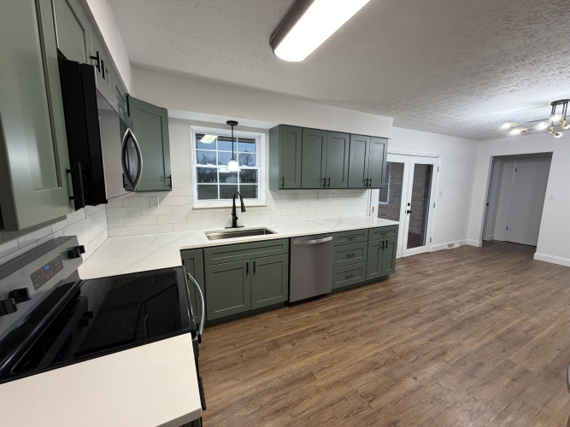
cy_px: 214
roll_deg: -0.7
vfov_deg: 85.7
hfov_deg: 102.1
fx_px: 230
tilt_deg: -7.6
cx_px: 285
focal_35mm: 14
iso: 320
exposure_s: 1/120
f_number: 2.2
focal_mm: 2.22
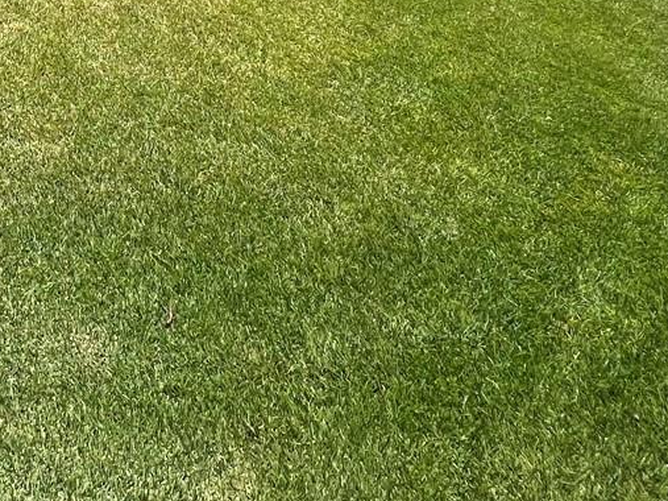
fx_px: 791
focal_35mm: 41
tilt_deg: -1.6
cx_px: -29
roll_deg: +2.9
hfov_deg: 39.3
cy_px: -196
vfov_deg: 27.4
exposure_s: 1/1815
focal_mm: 1.57
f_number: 1.8
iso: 32
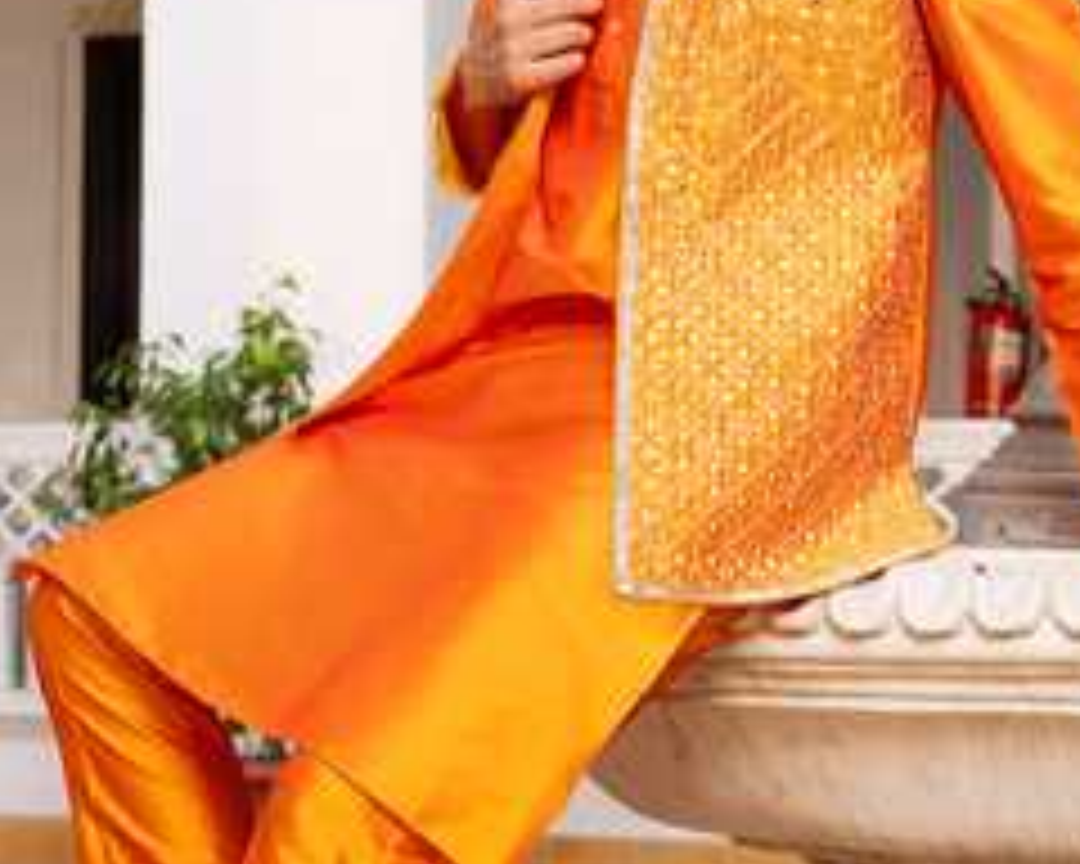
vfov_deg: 20.2
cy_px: 466
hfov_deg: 25.1
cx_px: 490
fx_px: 2429
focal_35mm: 76
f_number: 5
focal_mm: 37
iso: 100
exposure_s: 1/160
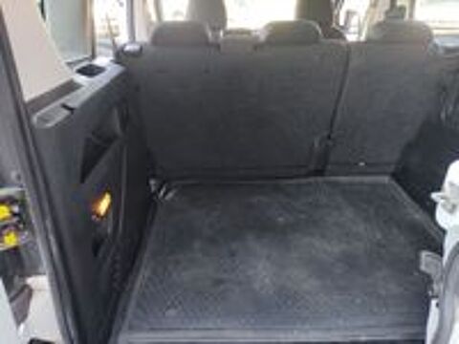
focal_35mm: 27
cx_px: 230
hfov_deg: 65.3
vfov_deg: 51.4
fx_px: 358
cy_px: 172
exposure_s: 1/100
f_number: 1.9
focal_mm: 6.12
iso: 320
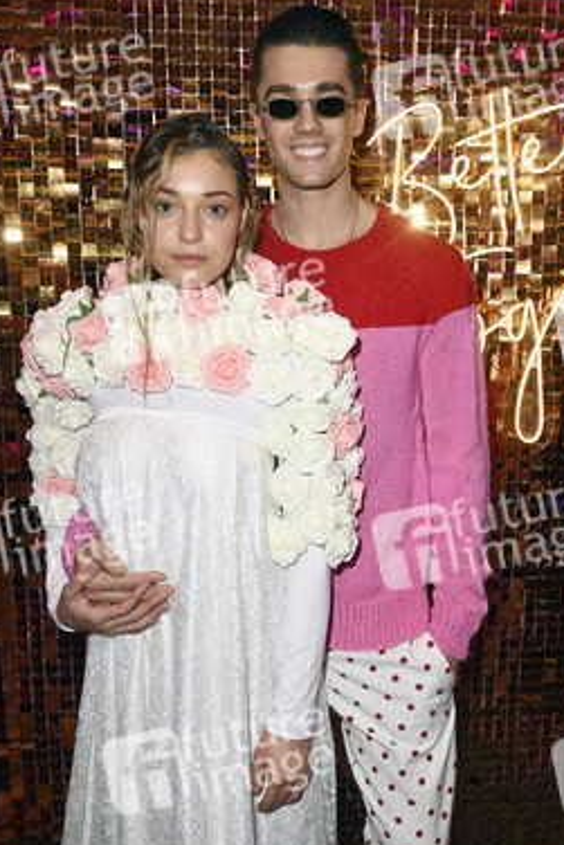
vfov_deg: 55.8
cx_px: 283
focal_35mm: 34
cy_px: 425
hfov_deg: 38.9
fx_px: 798
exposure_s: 1/200
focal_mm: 32
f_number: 5.6
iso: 800
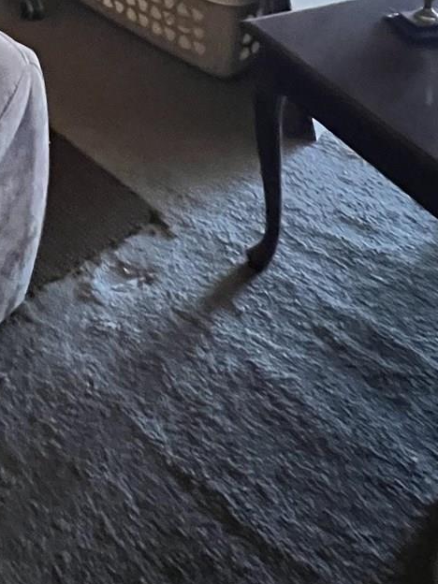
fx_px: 810
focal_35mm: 48
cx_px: -131
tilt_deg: -14.1
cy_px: -241
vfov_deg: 28.9
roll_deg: +4.0
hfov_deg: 25.9
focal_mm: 1.57
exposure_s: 1/36
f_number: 1.8
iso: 1250
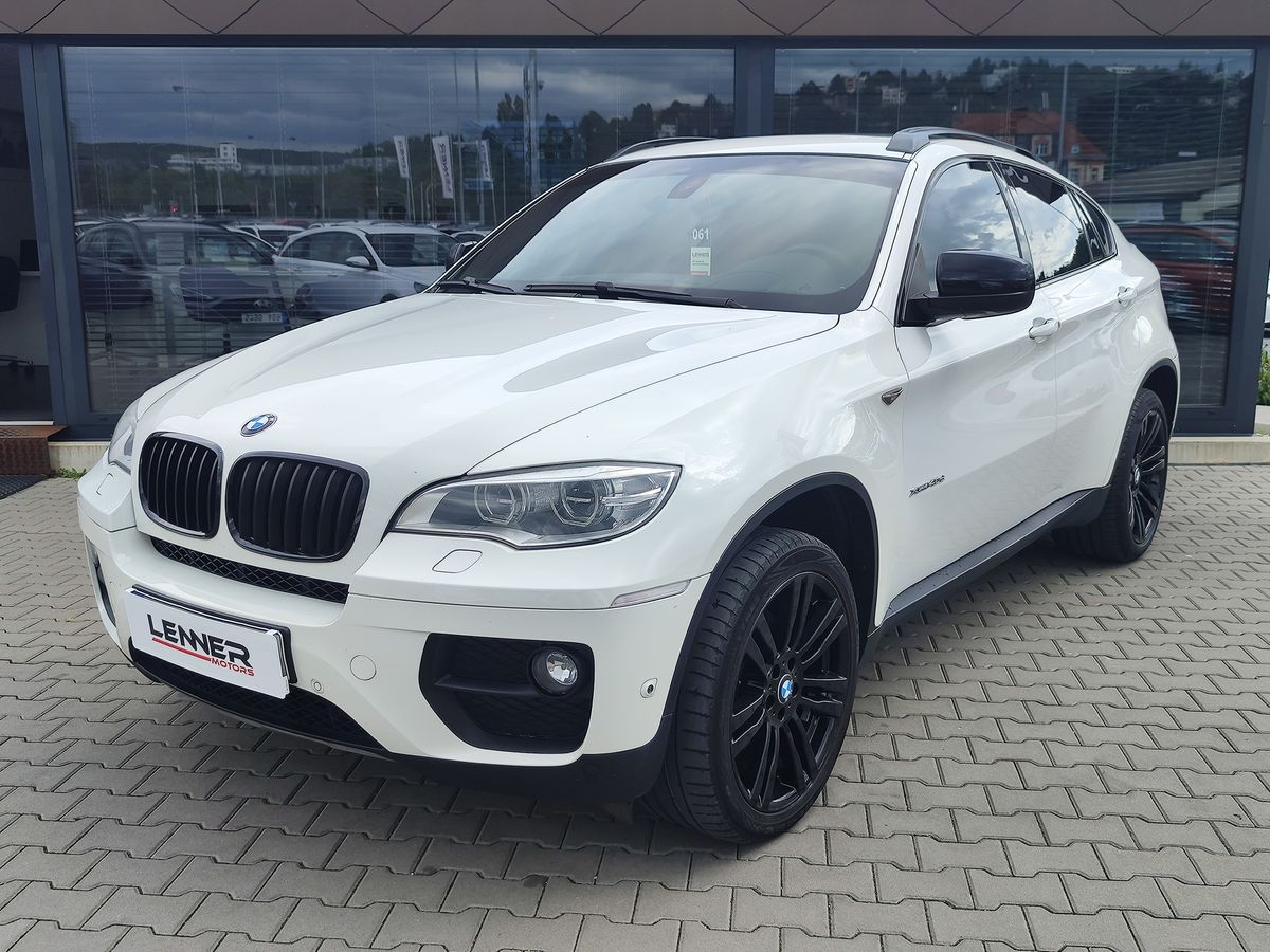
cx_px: 635
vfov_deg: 58.9
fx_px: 844
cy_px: 476
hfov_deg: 73.9
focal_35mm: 23
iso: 50
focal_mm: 7.01
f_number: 1.69
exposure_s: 1/344
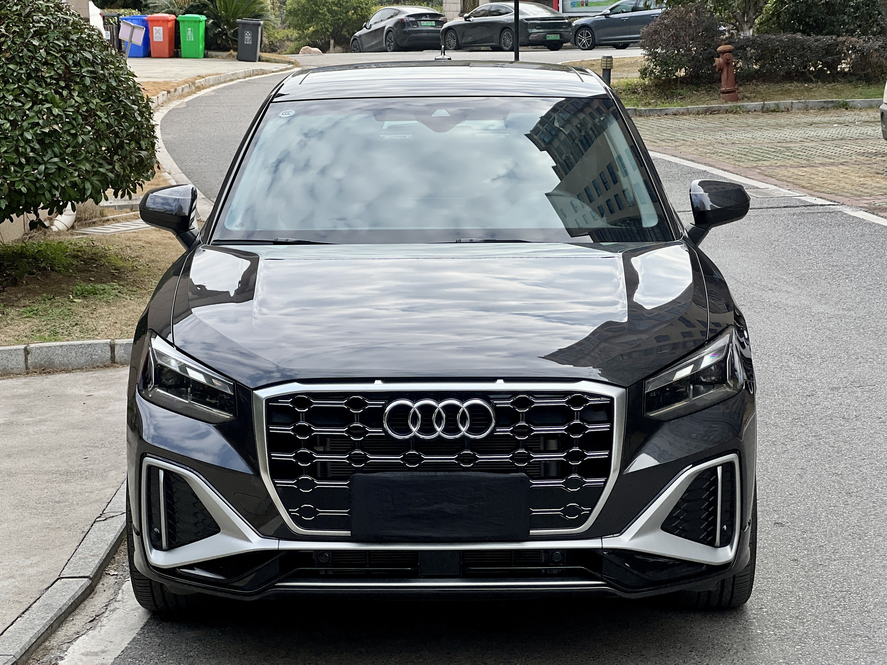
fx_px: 1973
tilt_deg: -9.6
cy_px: 332
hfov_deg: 25.3
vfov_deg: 19.1
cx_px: 444
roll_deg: +0.7
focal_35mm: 77
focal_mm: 9
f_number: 2.8
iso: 32
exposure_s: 1/323
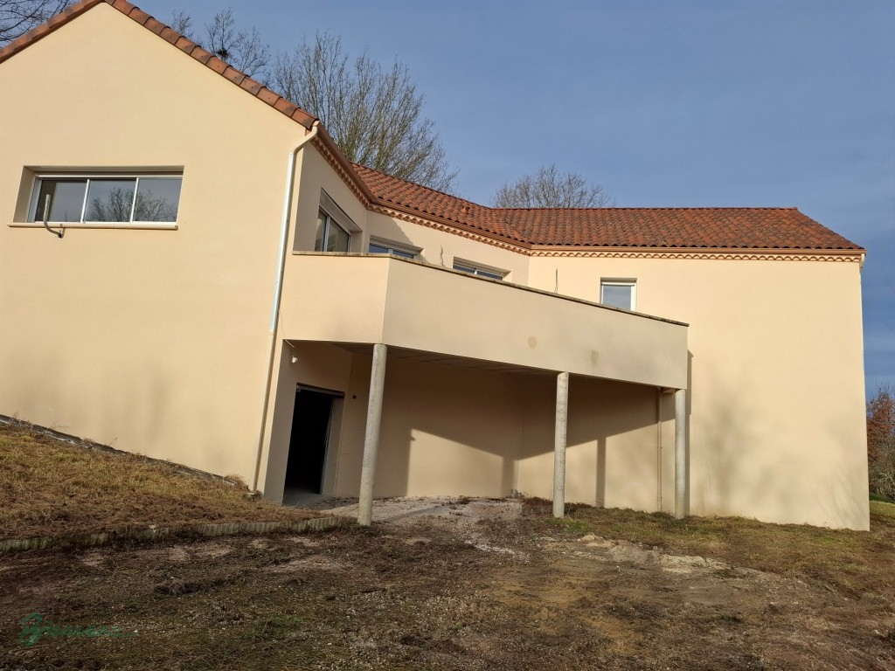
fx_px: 595
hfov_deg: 73.9
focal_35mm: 23
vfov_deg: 58.9
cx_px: 448
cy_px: 336
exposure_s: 1/1789
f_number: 1.8
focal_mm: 5.54
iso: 50
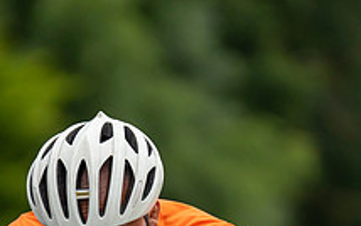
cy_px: 321
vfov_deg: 2.5
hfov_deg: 3.9
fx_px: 5276
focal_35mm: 536
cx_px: 152
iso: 1000
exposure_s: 1/800
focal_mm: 194
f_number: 2.8
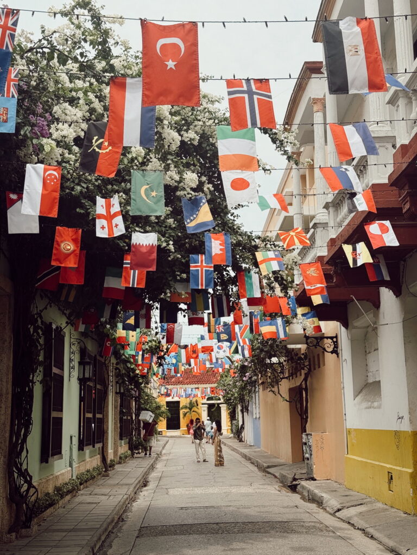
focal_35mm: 48
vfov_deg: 39.7
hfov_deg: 30.3
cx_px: 208
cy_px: 278
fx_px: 771
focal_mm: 6.76
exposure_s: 1/3891
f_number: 1.78
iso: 64
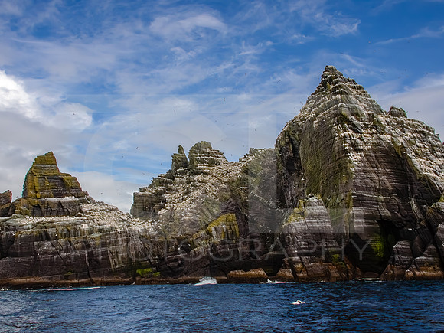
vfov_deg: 29.2
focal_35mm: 50
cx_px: 199
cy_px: 167
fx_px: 639
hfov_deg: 38.3
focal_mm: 30
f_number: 18
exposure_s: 1/400
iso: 500
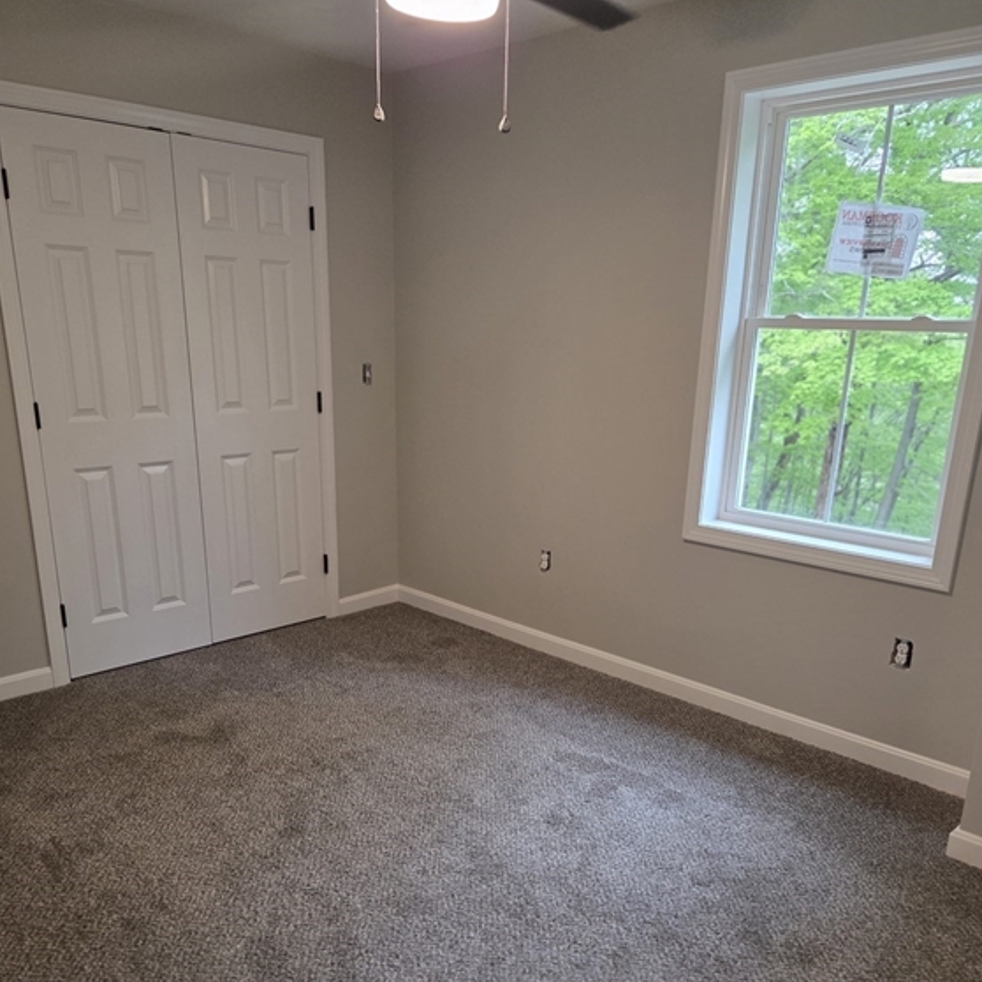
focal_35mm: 28
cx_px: 496
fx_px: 899
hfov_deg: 57.3
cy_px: 627
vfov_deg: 56.5
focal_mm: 5.4
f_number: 1.8
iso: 320
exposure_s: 1/120
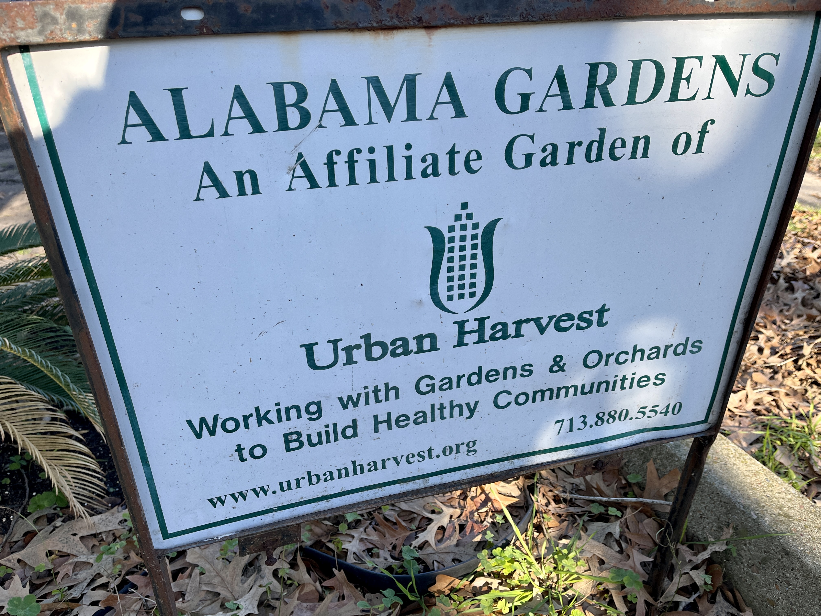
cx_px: 410
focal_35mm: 26
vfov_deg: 53.1
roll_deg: +0.9
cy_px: 308
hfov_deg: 67.3
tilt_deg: -26.4
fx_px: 617
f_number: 1.6
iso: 50
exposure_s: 1/793
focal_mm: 5.1
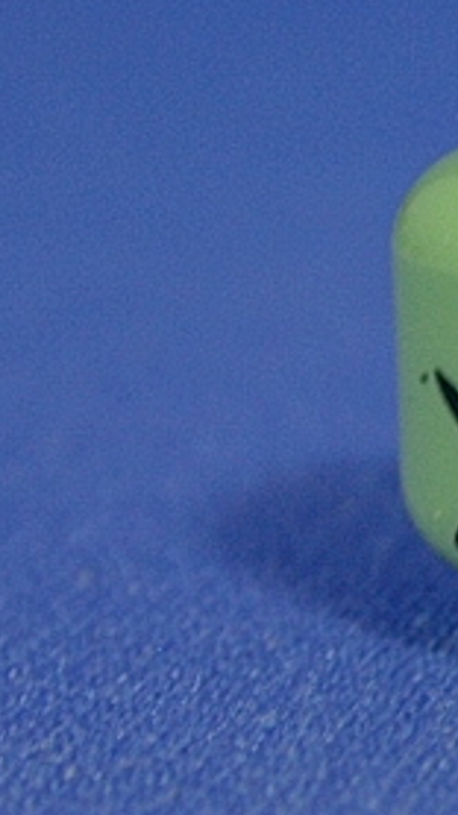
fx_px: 4066
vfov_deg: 11.5
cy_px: 352
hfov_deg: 6.4
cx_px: 646
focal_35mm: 188
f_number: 3.8
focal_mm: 11.3
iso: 70
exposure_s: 1/8.7
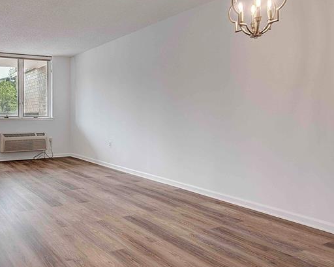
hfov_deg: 55.2
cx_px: 74
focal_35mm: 30
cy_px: 124
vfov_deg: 48.5
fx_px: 297
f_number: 8
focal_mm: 16
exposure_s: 1/15
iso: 500
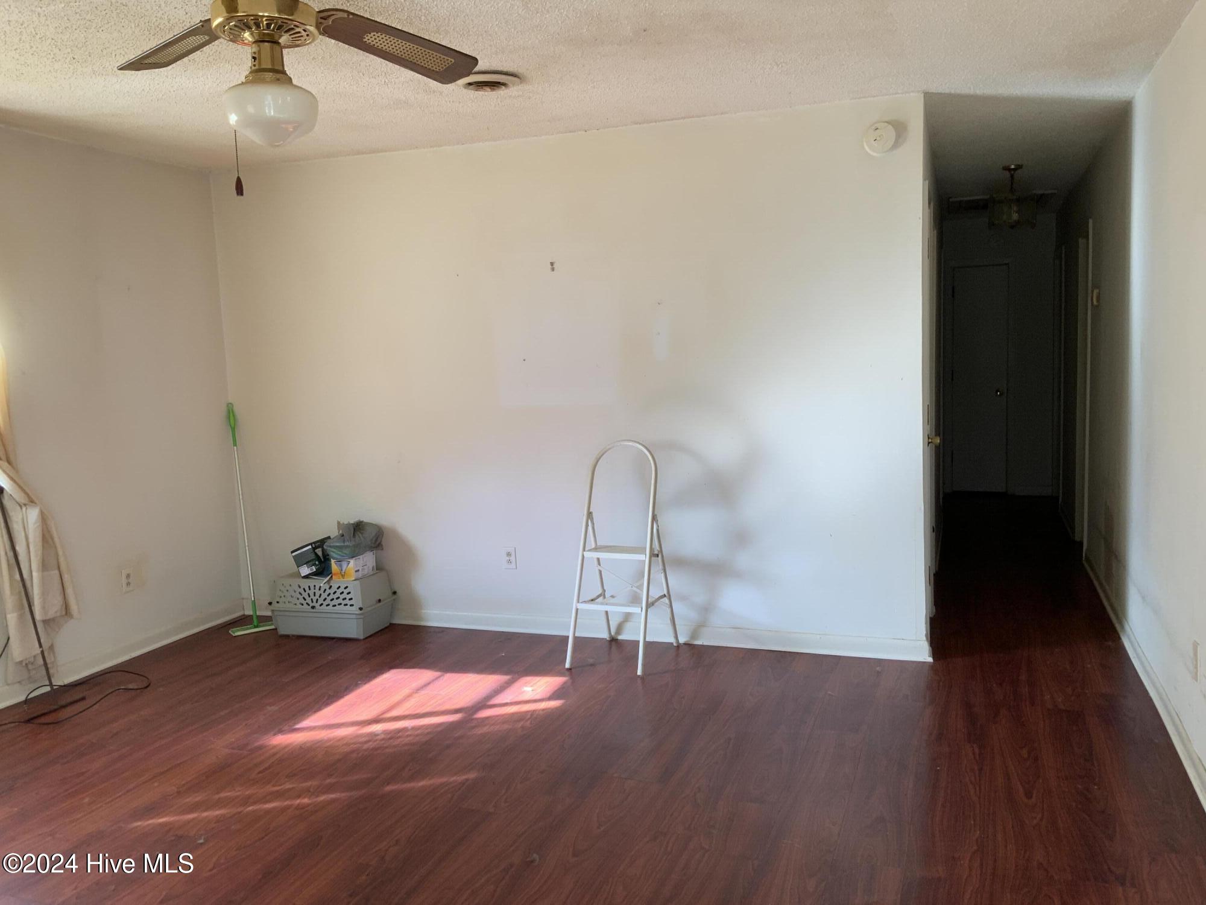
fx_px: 1010
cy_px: 452
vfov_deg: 48.2
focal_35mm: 29
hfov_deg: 61.7
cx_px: 603
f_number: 1.8
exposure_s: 1/120
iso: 64
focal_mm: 3
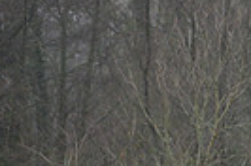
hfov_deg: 2.4
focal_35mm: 875
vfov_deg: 1.6
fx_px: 6086
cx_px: 479
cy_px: 191
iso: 1600
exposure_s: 1/800
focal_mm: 200
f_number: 2.8
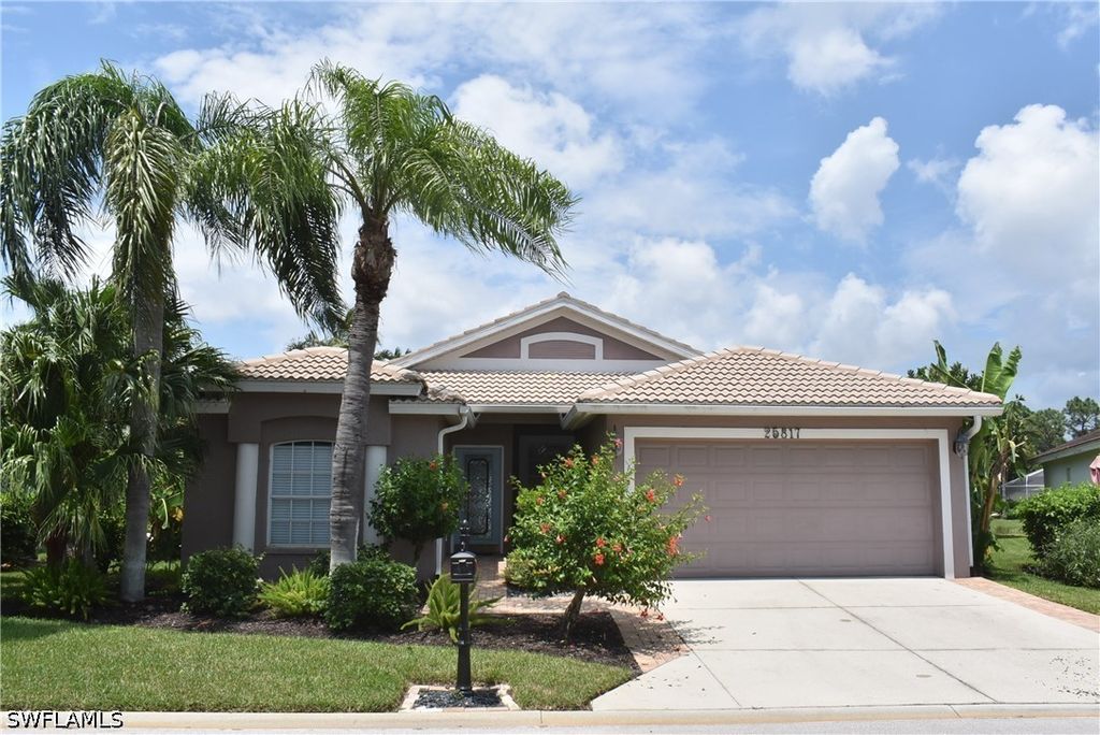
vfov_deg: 43.7
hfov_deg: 61.9
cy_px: 368
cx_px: 550
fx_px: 917
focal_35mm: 30
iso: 400
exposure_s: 1/200
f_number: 22
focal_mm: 20
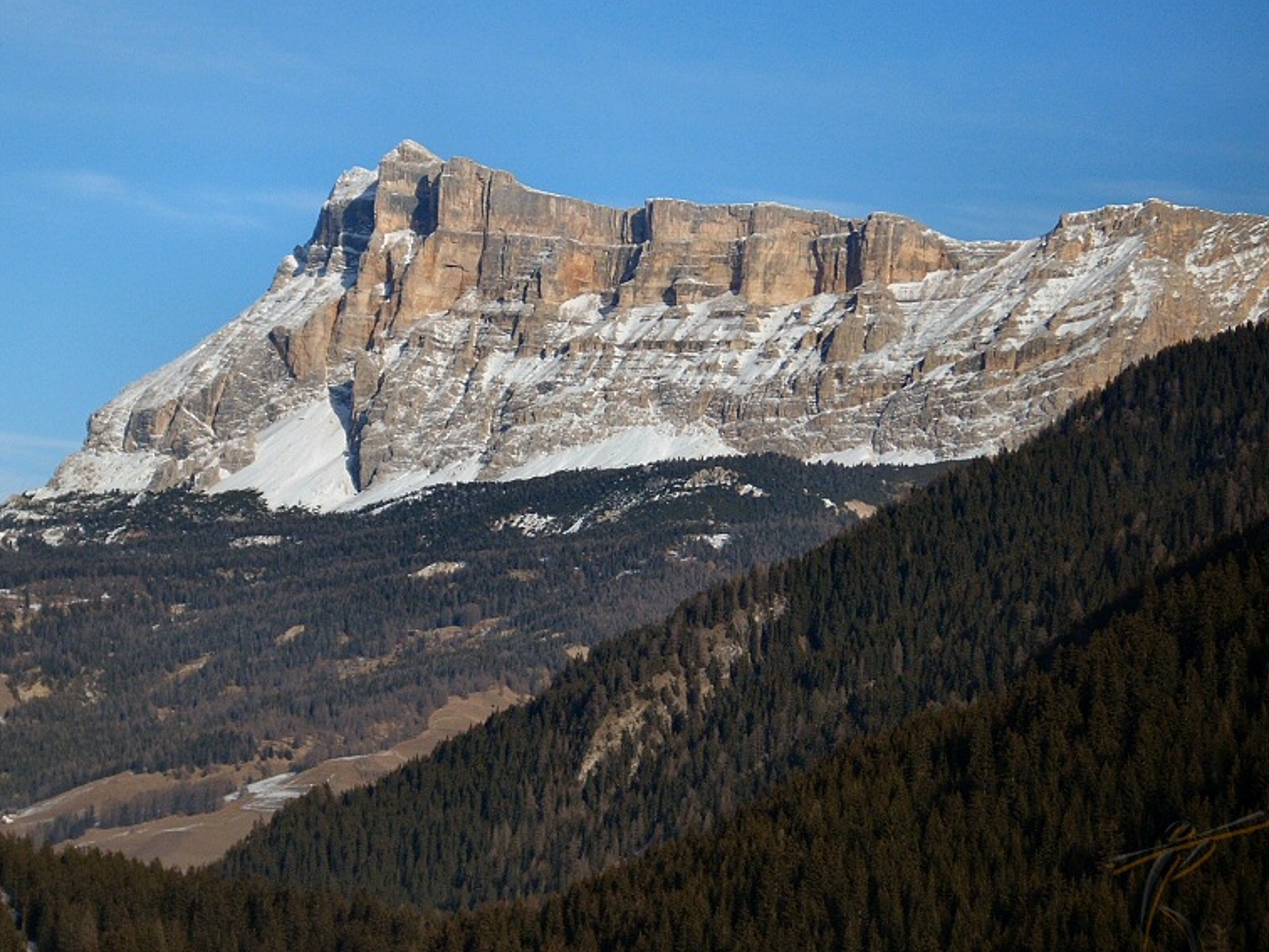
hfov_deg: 14.7
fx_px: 4912
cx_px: 524
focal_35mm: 134
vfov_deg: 11.1
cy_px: 420
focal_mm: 18.6
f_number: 5.2
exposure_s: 1/677
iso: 64
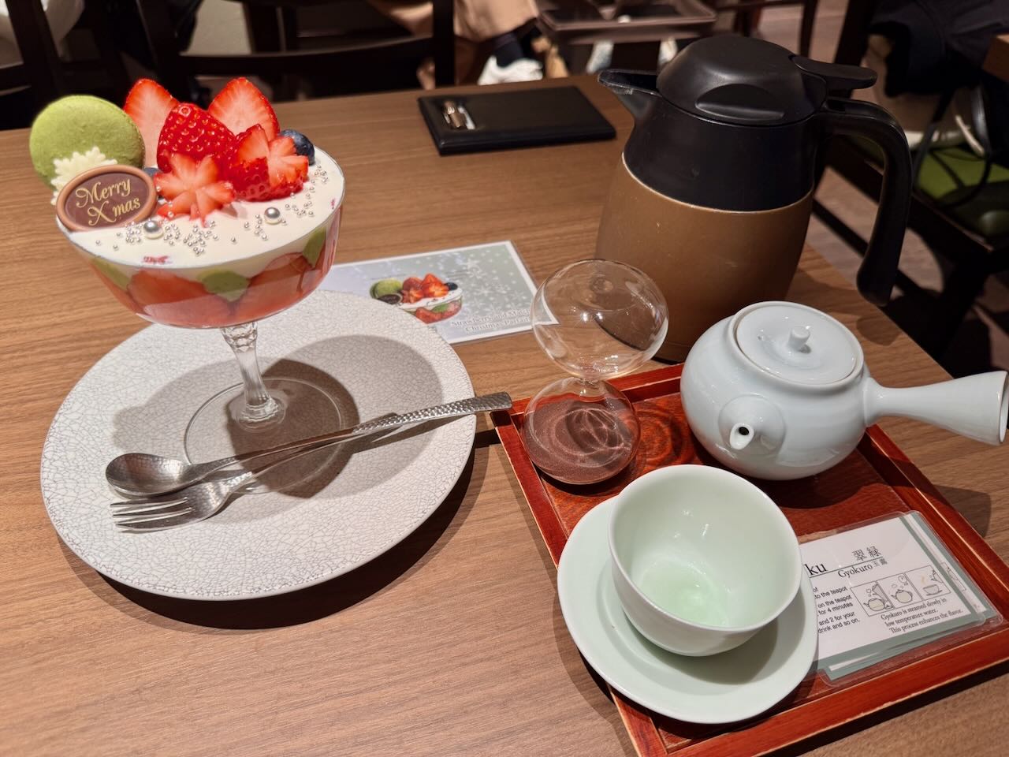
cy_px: 378
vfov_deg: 56.8
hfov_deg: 71.6
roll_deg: -2.5
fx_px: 700
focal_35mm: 24
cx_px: 504
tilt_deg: -44.0
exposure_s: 1/100
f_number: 1.78
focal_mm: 6.76
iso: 100
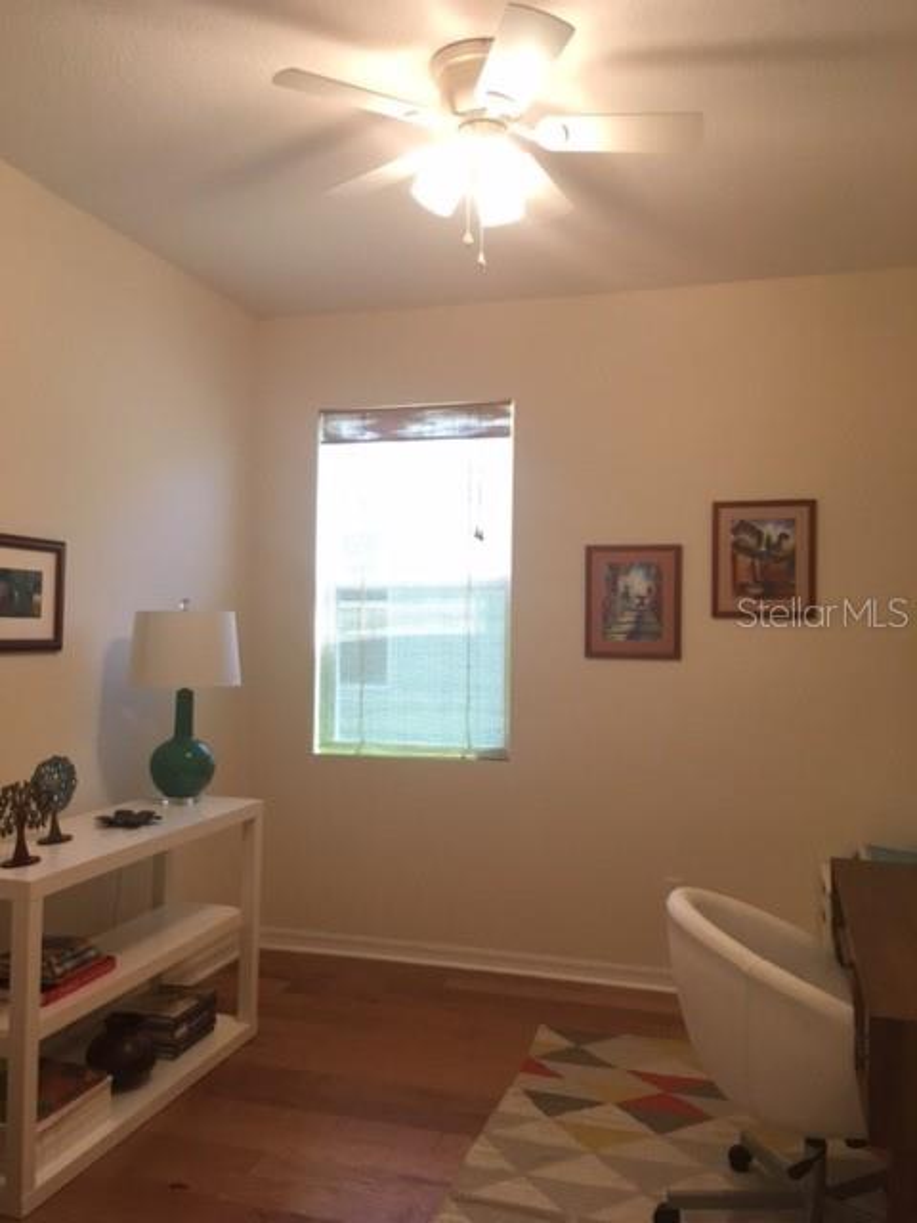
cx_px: 458
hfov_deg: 48.2
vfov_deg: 61.7
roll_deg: -0.7
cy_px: 612
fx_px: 1024
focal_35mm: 29
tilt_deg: +0.3
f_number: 2.2
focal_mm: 4.15
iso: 80
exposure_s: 1/30
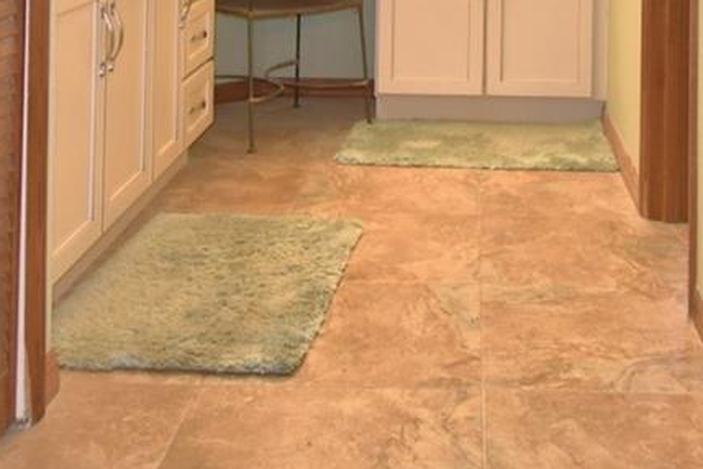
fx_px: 1093
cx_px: 467
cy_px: -164
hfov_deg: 35.3
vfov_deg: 21.5
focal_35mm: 56
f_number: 4.5
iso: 280
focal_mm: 10
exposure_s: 1/30
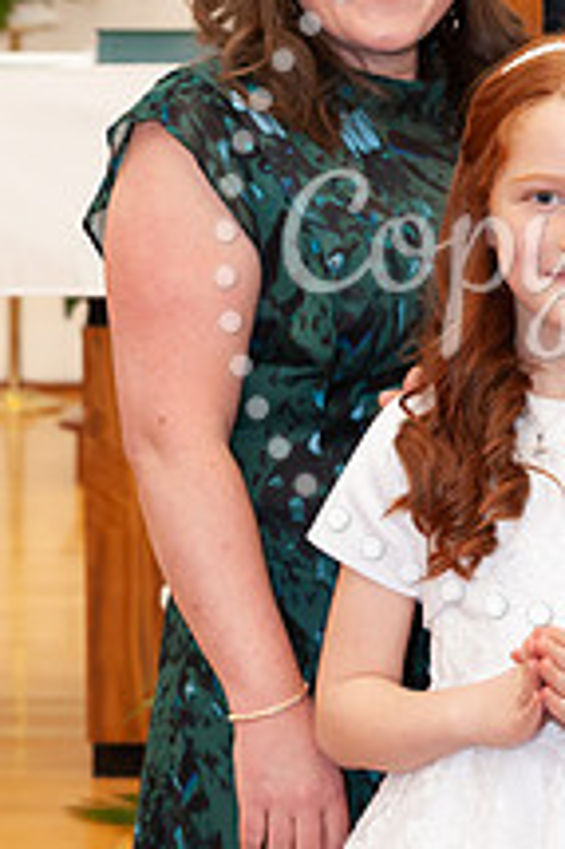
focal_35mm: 142
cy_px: 253
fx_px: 3348
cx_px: 587
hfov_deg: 9.6
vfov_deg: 14.4
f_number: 5.6
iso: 2000
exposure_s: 1/50
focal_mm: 68
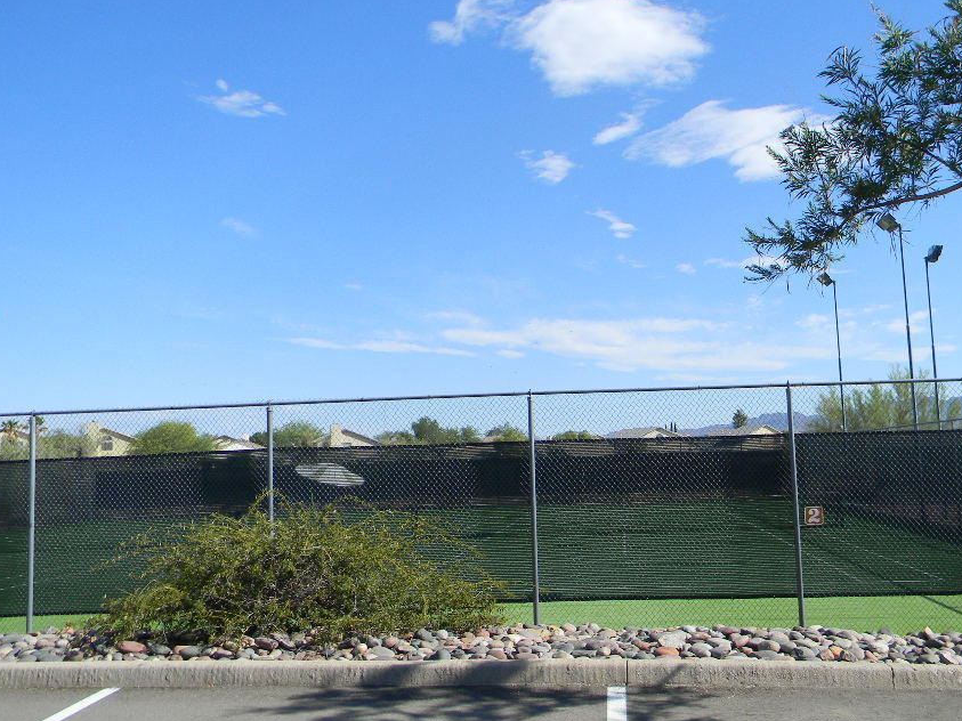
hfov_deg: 53.6
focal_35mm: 34
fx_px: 945
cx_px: 574
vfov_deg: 41.8
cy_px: 378
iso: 80
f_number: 7
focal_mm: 5
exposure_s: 1/220
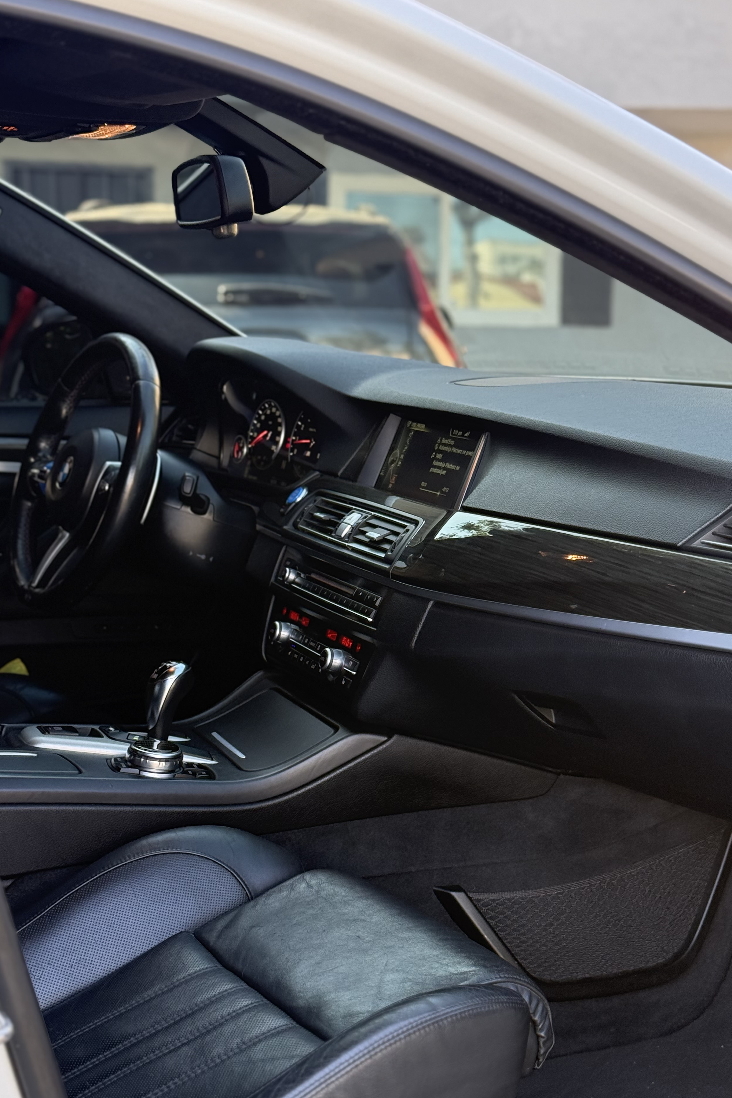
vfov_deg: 36.9
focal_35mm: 54
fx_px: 1647
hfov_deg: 25.0
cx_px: 425
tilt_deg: -7.3
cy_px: 586
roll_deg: -2.1
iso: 160
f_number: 1.78
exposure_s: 1/227
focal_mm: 6.76
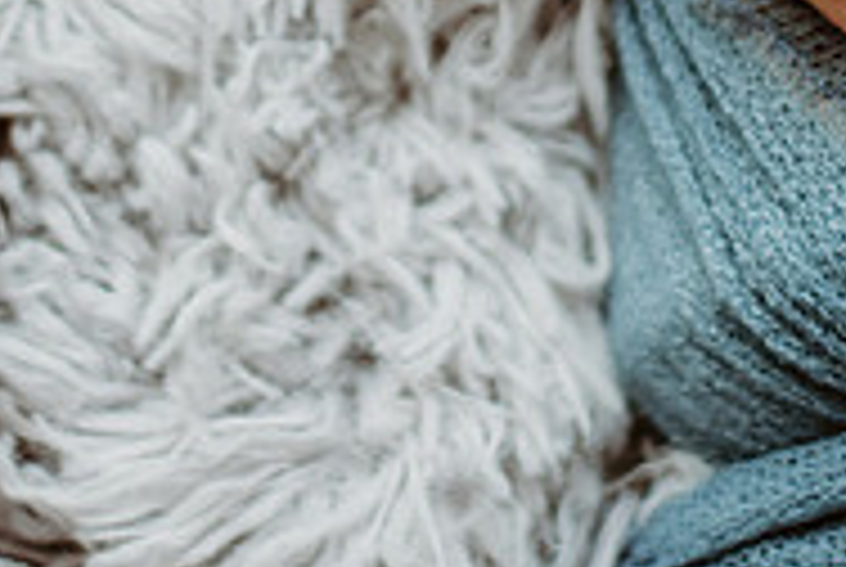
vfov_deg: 8.4
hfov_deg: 12.8
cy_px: -277
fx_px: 3766
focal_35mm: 160
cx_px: 324
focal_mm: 50
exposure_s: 1/200
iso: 400
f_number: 2
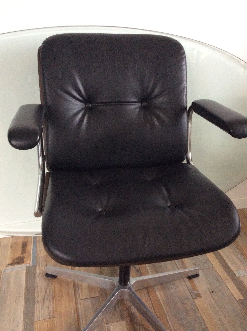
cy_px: 166
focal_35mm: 32
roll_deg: -0.8
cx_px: 124
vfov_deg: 56.9
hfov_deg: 44.1
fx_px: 305
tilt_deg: -26.5
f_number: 2.4
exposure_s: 1/17
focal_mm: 3.3
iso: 250
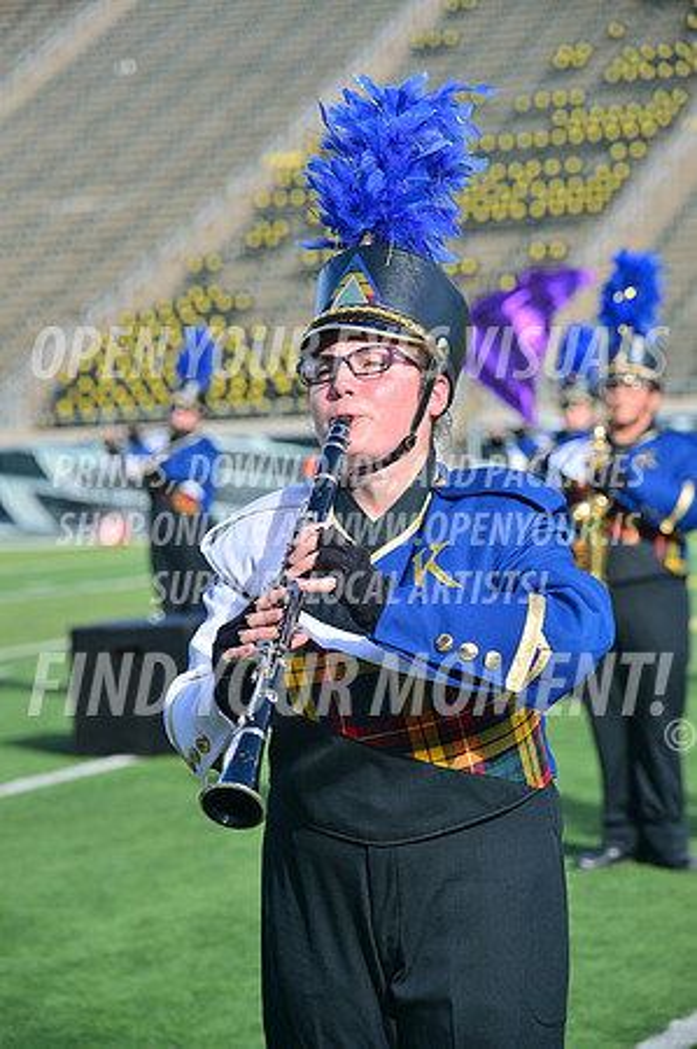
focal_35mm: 125
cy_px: 524
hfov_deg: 10.9
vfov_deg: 16.4
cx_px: 348
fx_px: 3638
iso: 125
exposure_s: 1/640
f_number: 5.6
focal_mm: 125
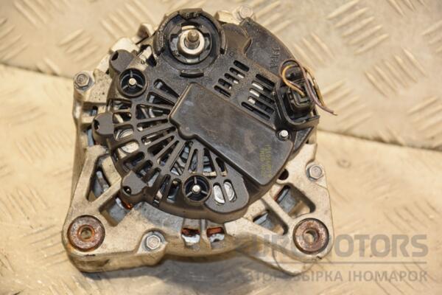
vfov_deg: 10.2
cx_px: 221
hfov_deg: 15.2
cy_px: 148
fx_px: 1657
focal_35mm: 135
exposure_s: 1/100
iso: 800
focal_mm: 90
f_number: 5.6
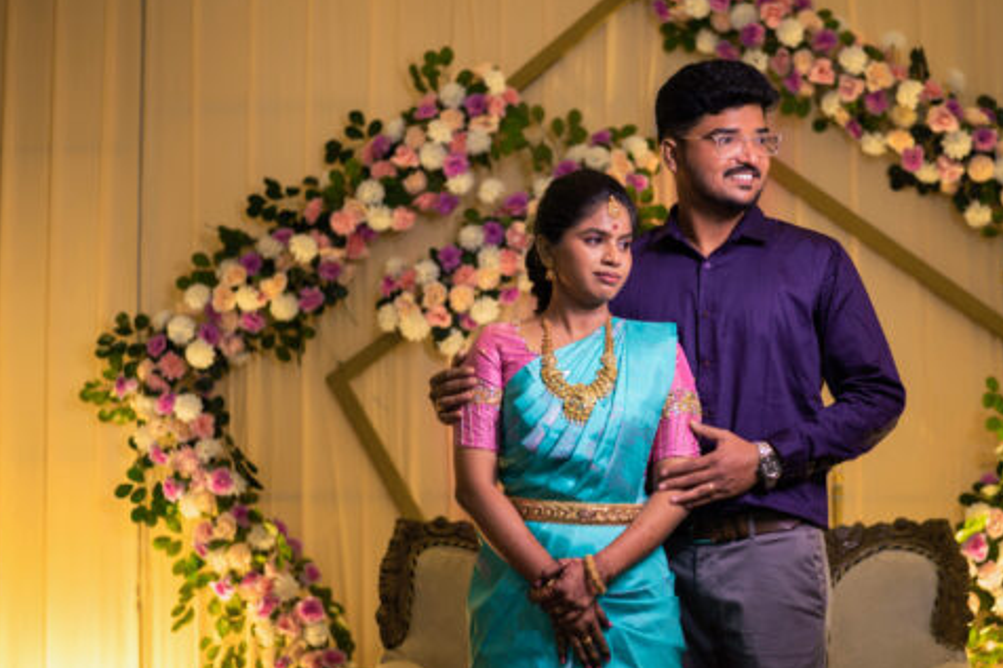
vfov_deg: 21.6
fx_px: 1755
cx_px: 617
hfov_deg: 31.8
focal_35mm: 63
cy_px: 343
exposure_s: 1/125
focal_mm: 50
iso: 160
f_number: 2.2
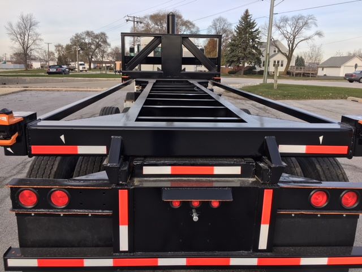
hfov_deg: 61.7
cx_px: 181
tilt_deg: -12.2
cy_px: 136
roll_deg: +0.3
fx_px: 303
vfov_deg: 48.2
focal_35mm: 29
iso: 25
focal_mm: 4.15
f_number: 2.2
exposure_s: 1/416
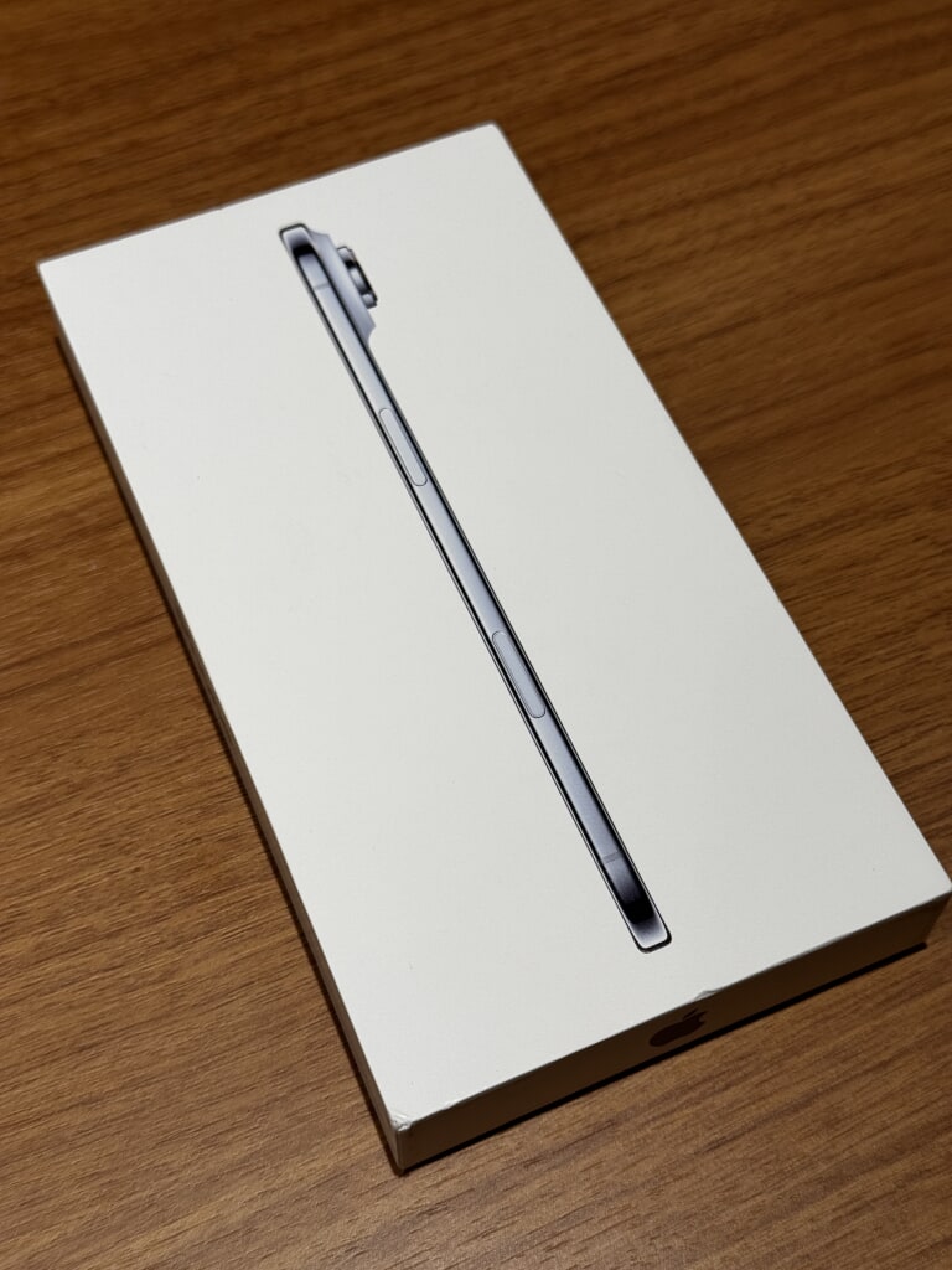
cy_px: 635
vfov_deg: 39.7
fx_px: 1760
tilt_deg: -59.9
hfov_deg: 30.3
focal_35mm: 48
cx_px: 476
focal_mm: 6.76
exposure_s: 1/495
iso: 64
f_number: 1.78
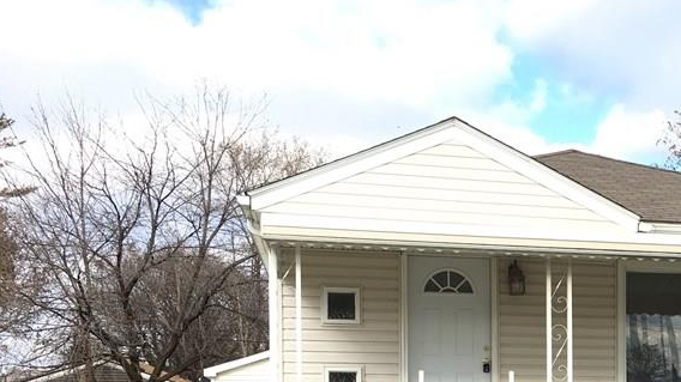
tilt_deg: +0.2
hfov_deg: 34.7
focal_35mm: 57
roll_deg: -0.1
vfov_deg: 19.9
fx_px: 1029
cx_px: 607
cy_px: 449
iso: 25
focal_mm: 4.15
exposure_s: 1/437
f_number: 2.2
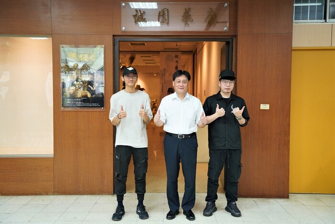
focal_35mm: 36
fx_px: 335
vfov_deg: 36.9
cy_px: 112
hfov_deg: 53.1
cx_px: 168
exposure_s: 1/160
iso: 1250
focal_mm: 36
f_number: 3.2
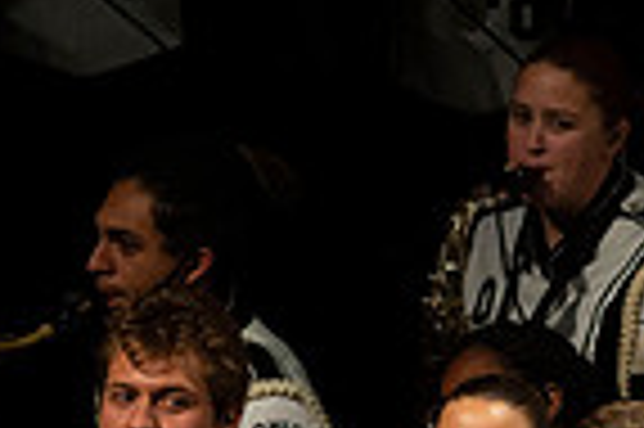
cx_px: 1162
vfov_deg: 1.1
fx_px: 21764
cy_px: 167
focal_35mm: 1218
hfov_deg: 1.7
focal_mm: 300
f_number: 2.8
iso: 3200
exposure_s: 1/500
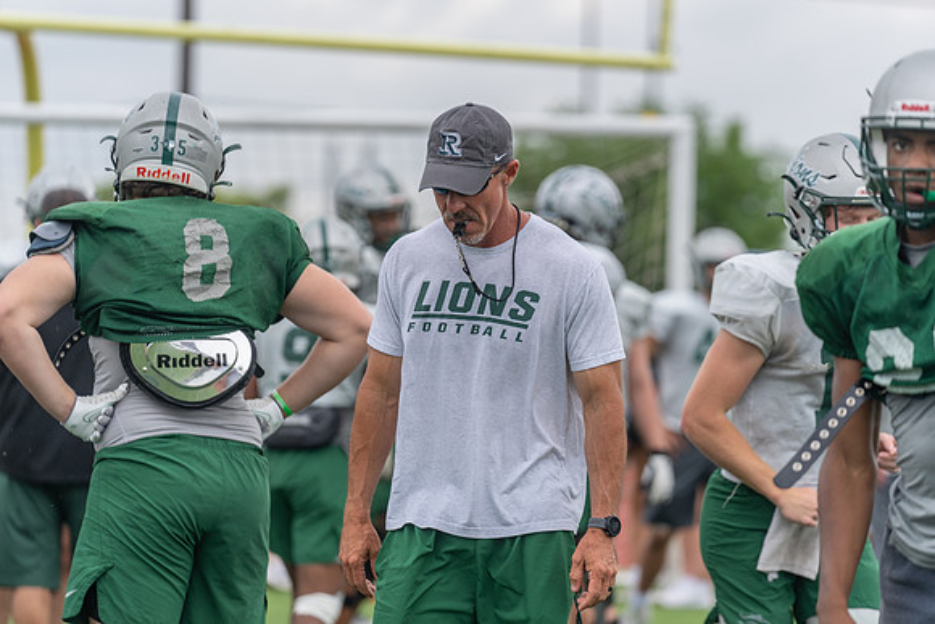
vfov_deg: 6.9
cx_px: 468
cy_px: 312
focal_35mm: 200
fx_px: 5195
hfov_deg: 10.3
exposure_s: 1/1250
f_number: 3.5
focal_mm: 200
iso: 200
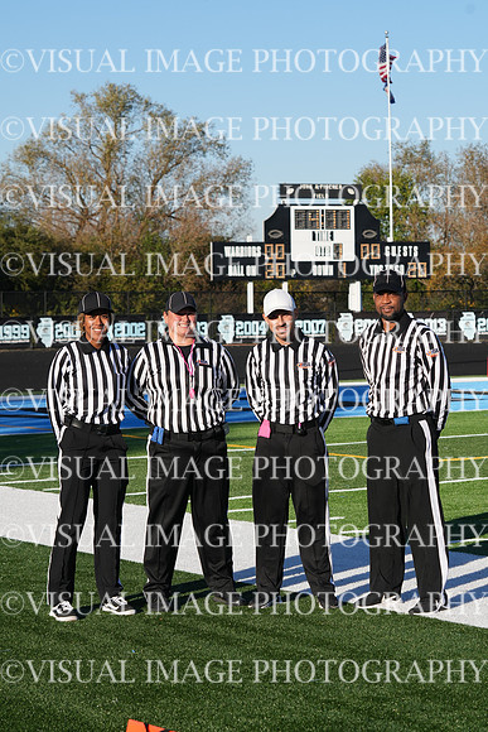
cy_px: 366
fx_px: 1991
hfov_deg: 14.0
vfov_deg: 20.8
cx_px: 244
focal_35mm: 98
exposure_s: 1/800
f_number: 8
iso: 320
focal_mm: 98
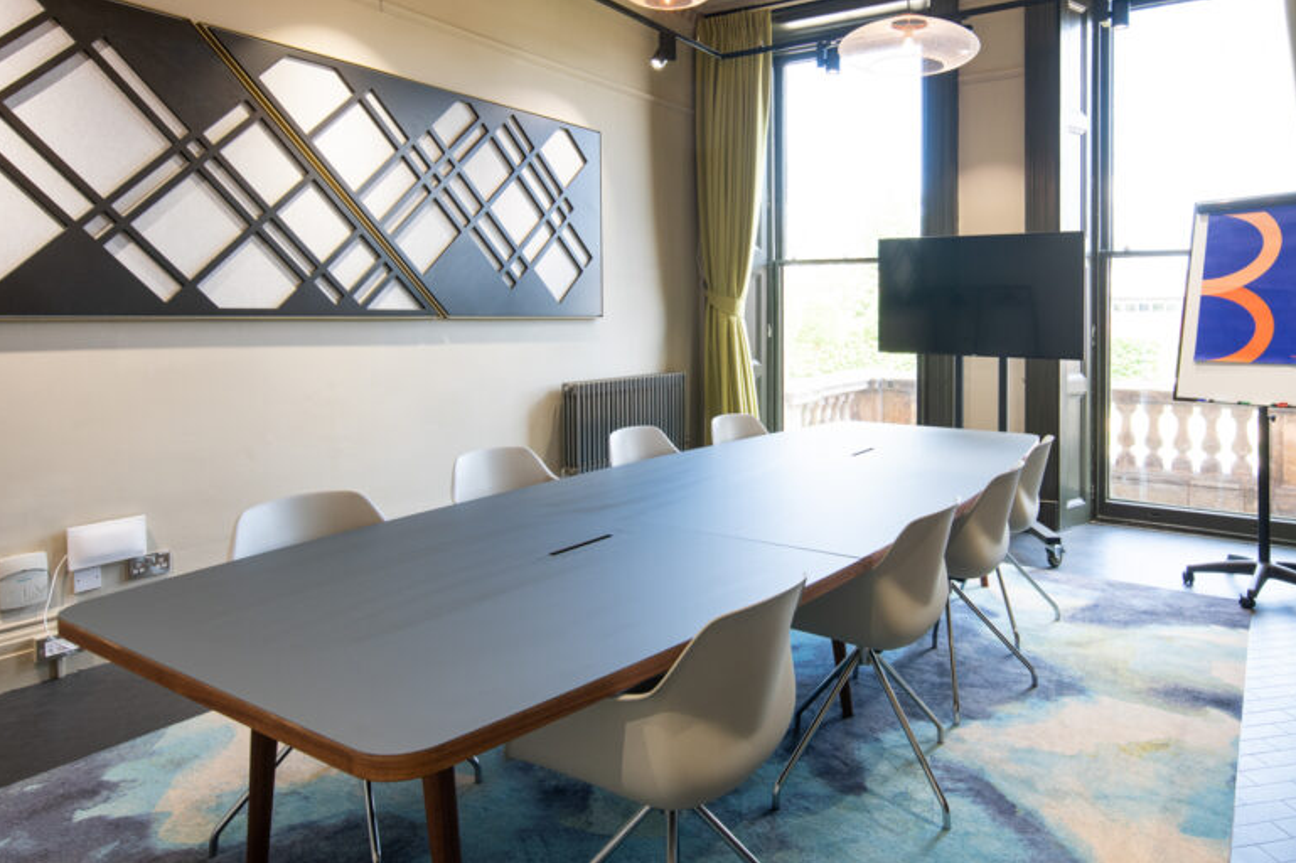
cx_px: 748
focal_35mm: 23
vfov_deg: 54.6
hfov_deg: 75.6
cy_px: 341
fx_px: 828
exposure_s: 1/15
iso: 200
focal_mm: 17
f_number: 8
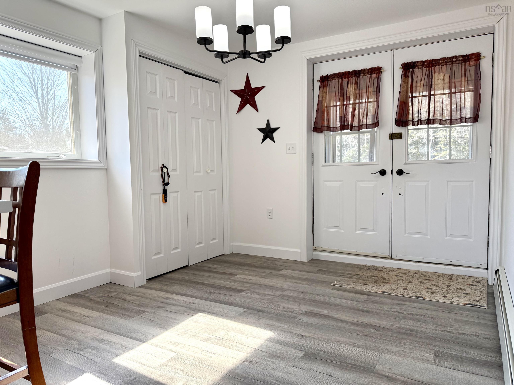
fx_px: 356
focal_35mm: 24
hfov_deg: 71.6
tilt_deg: -3.7
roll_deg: +1.8
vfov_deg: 56.8
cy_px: 192
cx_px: 257
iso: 100
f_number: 1.78
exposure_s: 1/715
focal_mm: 6.76
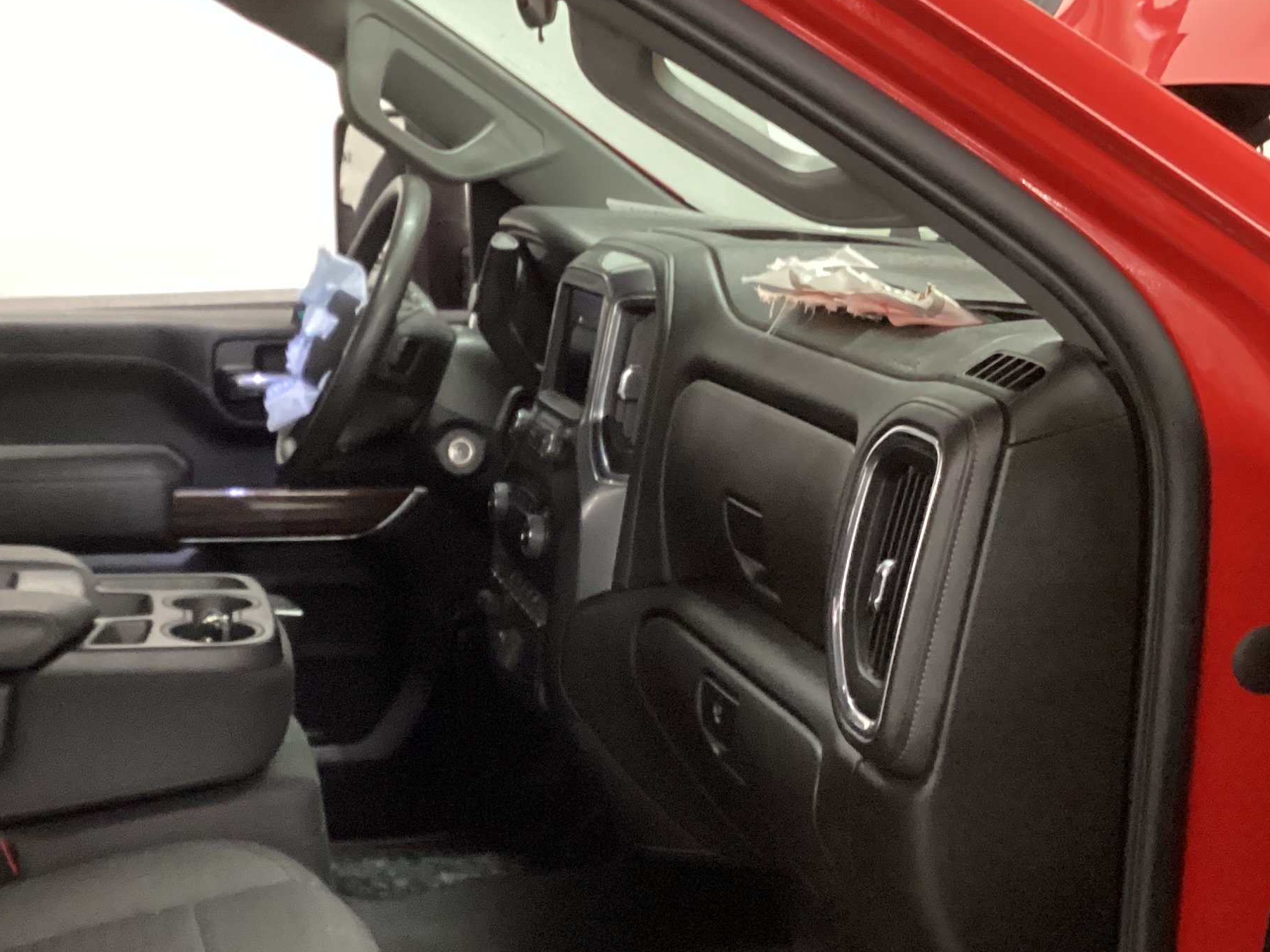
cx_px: 296
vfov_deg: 26.0
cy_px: 604
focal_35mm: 56
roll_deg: +1.5
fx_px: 2054
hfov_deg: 33.6
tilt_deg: -14.8
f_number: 2.4
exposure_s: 1/25
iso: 640
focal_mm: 3.3
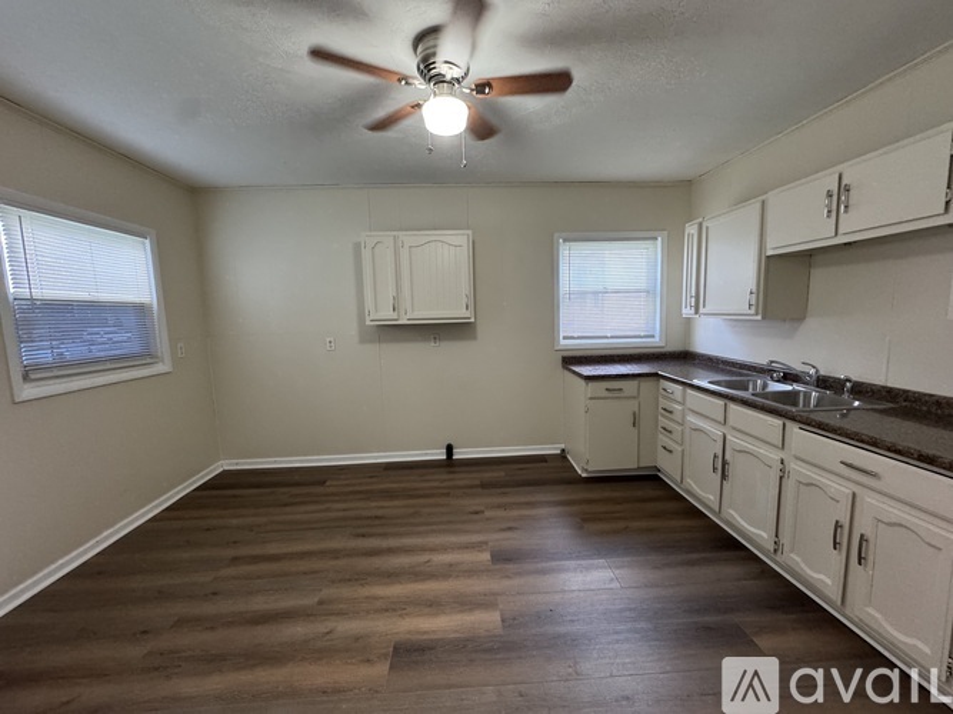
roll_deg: +1.1
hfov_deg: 102.1
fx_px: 385
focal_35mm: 14
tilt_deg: -5.5
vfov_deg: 85.7
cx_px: 476
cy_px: 357
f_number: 2.2
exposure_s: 1/60
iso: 400
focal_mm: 2.22
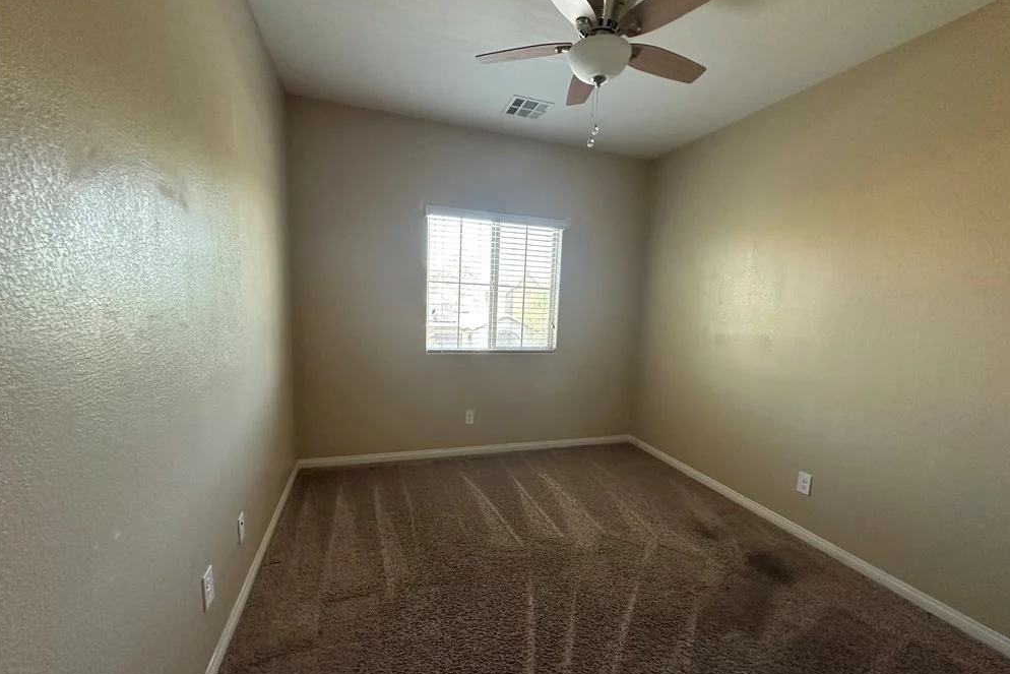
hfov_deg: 100.4
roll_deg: -2.4
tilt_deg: -6.2
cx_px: 514
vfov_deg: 77.3
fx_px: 421
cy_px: 355
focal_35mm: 15
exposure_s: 1/120
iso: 250
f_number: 2.2
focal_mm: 2.22
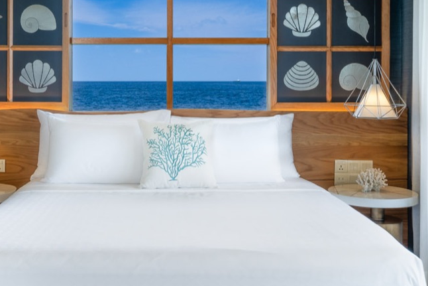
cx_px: 167
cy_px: 80
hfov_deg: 38.0
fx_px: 618
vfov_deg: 25.8
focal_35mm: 52
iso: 100
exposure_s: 1/3
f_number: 10
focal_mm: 14
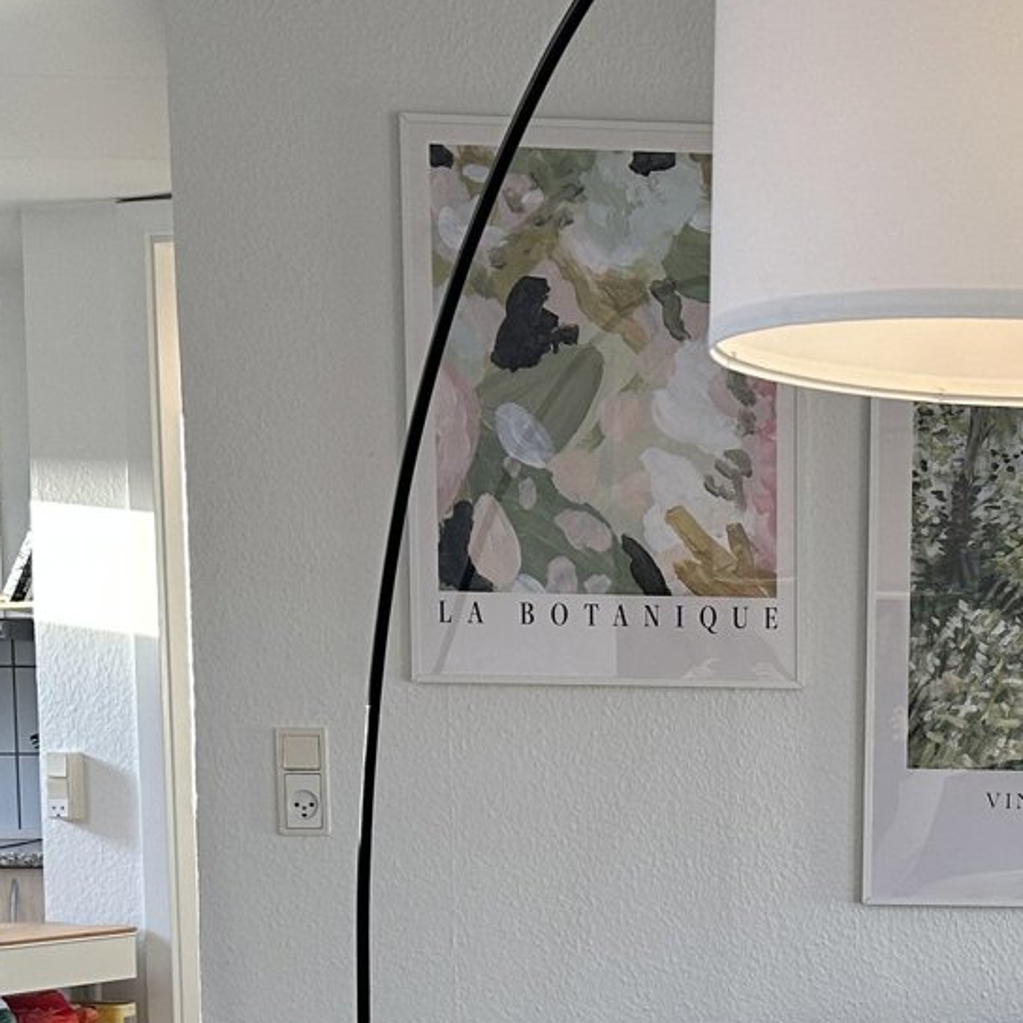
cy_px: 1029
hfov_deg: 21.6
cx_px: 952
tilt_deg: -6.4
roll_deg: +0.0
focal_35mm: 78
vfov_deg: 21.4
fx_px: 2608
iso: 125
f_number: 1.78
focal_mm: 6.86
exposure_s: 1/121
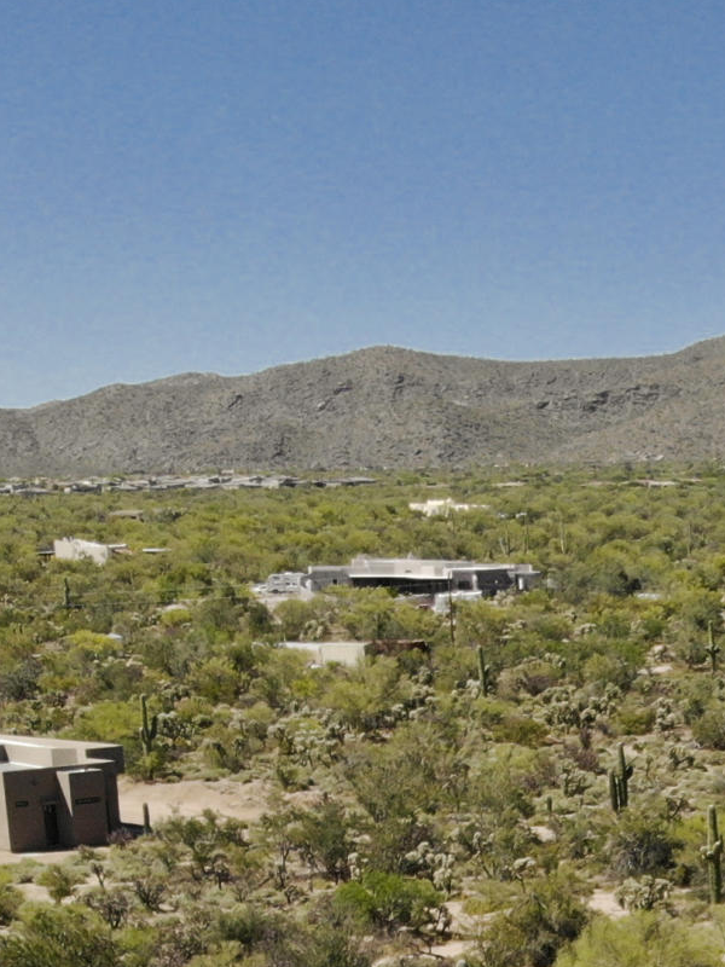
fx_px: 2513
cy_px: 1284
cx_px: 1008
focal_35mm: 90
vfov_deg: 19.9
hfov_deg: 15.4
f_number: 2.8
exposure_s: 1/1250
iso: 100
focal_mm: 4.5
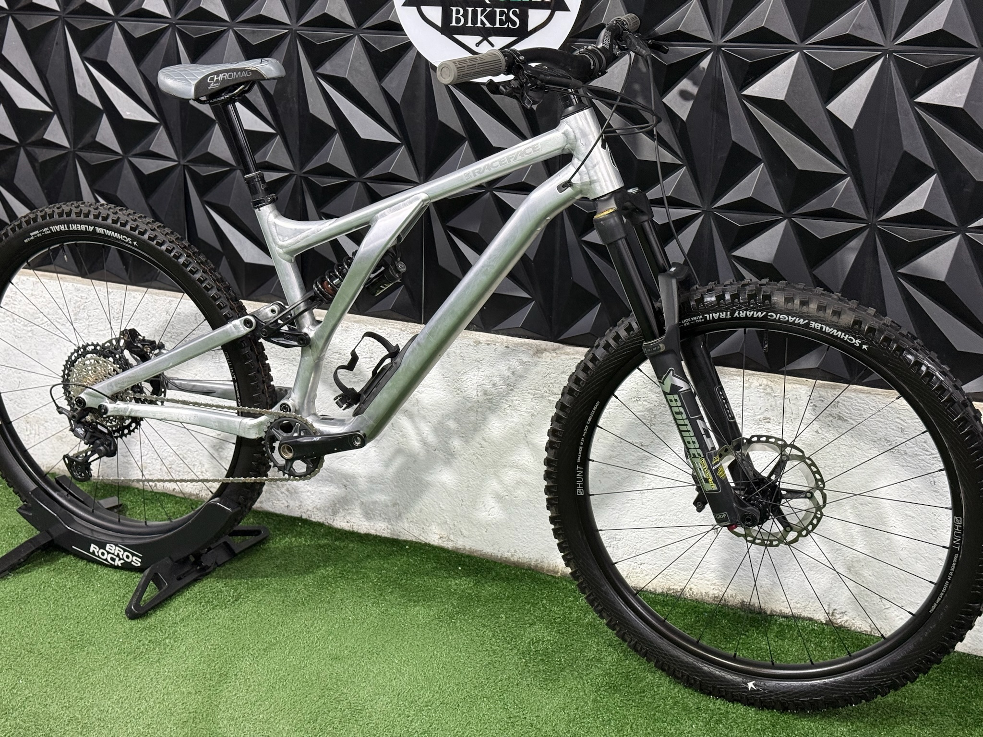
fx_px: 1363
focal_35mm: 48
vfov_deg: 30.3
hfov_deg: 39.7
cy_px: 368
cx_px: 492
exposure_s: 1/60
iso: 200
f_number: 1.78
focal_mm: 6.76
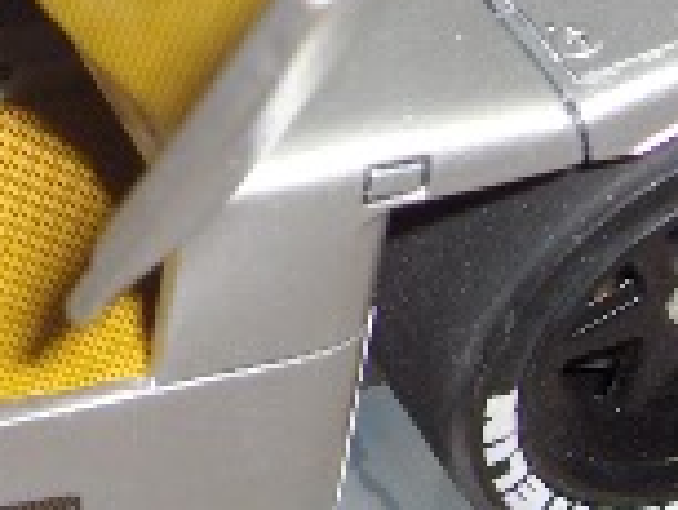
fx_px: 3195
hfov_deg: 11.6
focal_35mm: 163
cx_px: -310
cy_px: -49
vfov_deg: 9.0
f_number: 4.8
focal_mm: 8
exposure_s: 1/117
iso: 100
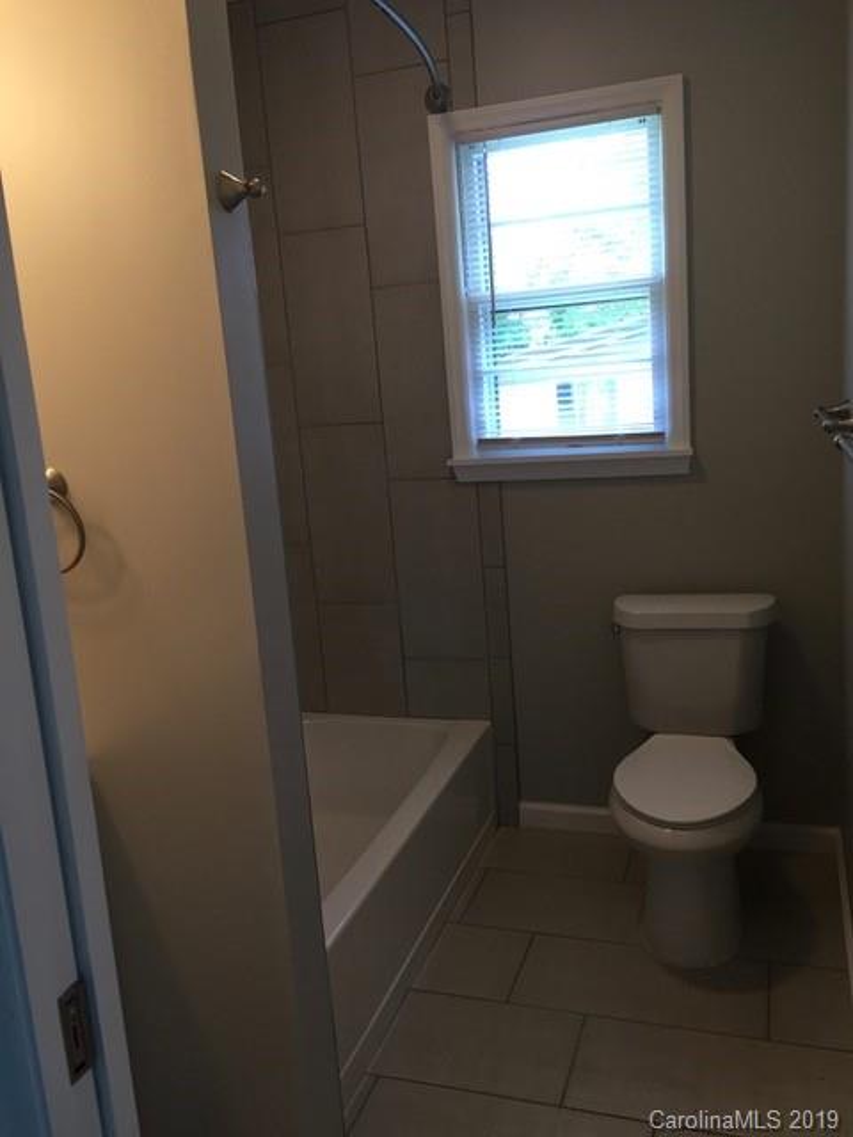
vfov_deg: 61.7
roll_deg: +3.7
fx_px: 953
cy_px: 568
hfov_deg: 48.2
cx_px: 426
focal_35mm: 29
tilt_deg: -11.0
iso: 64
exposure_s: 1/30
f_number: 2.2
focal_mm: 4.15
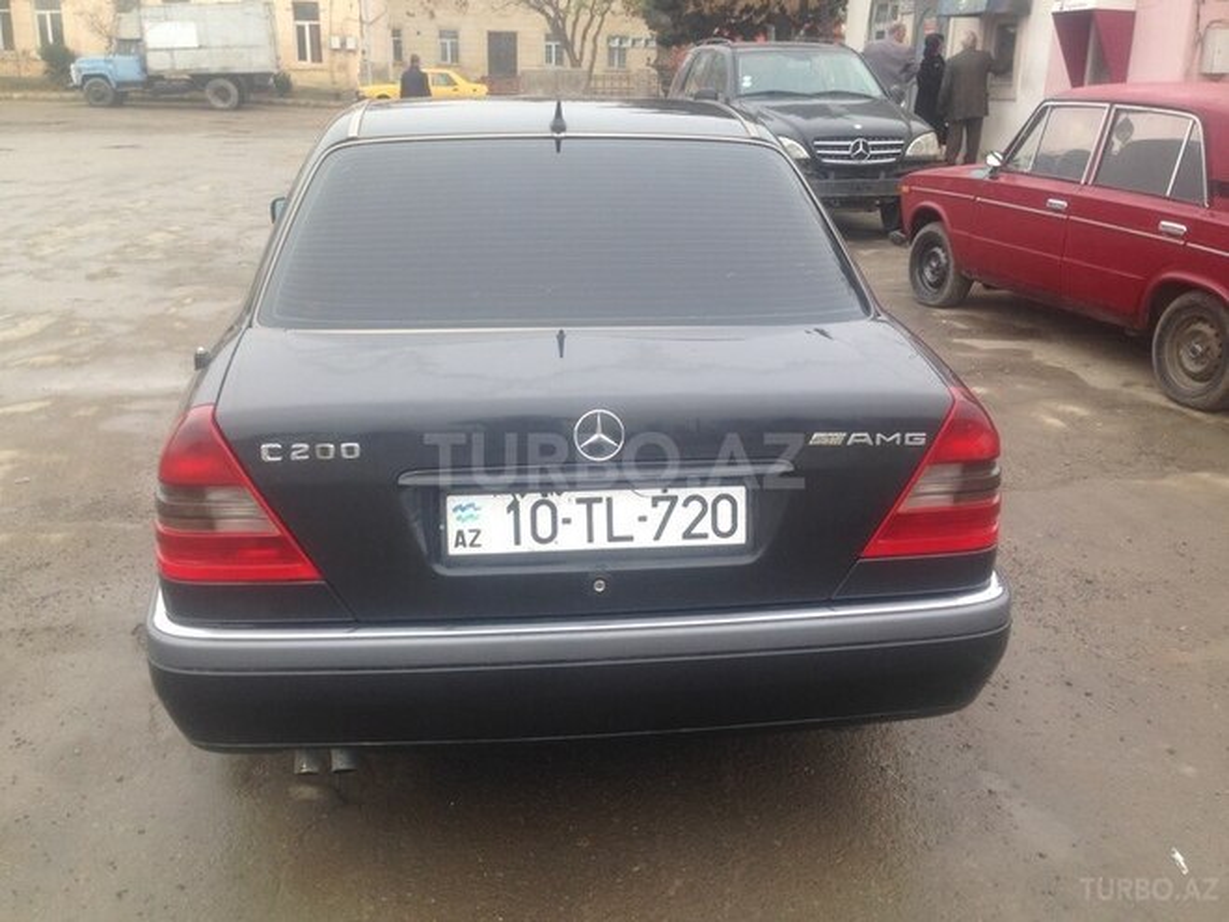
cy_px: 461
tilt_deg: -20.0
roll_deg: -1.3
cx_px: 614
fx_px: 1172
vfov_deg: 42.9
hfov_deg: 55.4
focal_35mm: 33
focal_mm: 4.12
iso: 50
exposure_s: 1/203
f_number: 2.4
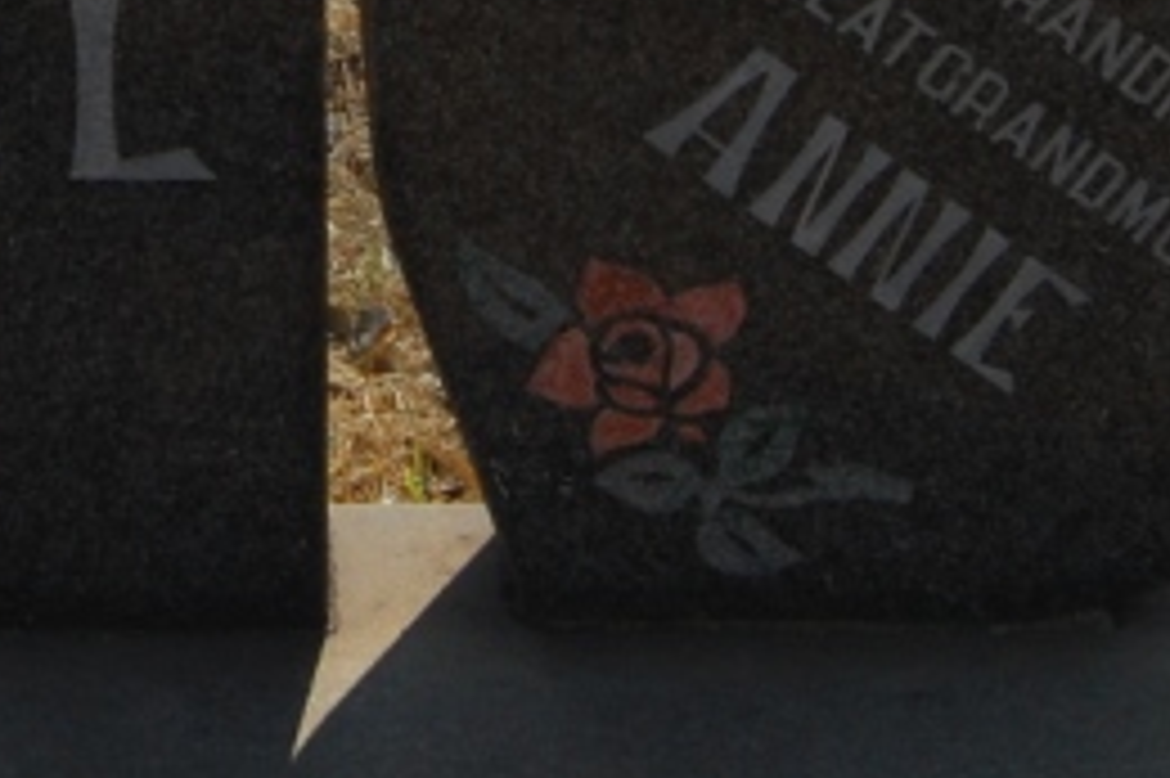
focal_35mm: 142
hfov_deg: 14.3
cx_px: 144
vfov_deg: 9.4
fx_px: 4612
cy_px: -411
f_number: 7.1
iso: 400
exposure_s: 1/1000
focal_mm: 24
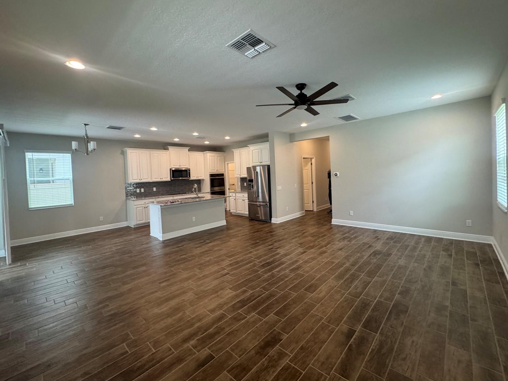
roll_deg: +1.6
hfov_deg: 98.1
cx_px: 262
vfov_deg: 81.7
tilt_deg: -0.1
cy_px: 179
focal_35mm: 15
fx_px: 220
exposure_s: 1/120
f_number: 2.2
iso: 320
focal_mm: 2.22
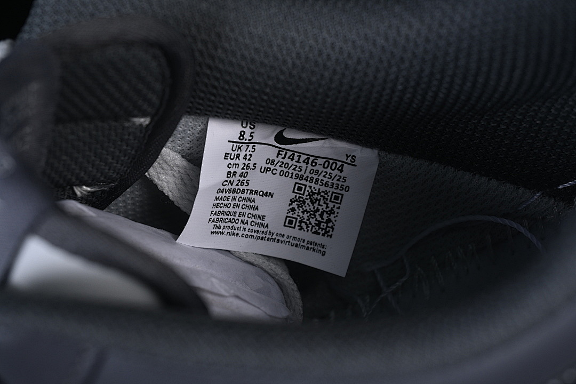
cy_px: 192
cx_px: 288
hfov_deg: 27.0
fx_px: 1200
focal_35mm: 75
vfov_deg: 18.2
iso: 160
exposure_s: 1/60
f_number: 7.1
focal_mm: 50
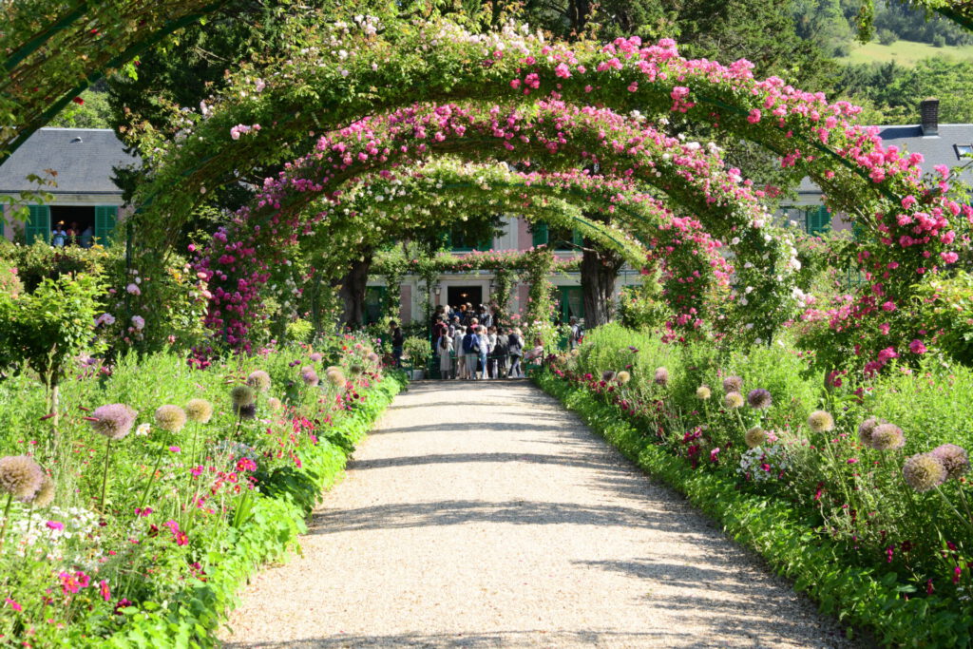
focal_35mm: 68
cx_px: 486
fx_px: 1838
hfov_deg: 29.7
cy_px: 324
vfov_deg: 20.0
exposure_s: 1/160
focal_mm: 68
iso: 500
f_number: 13
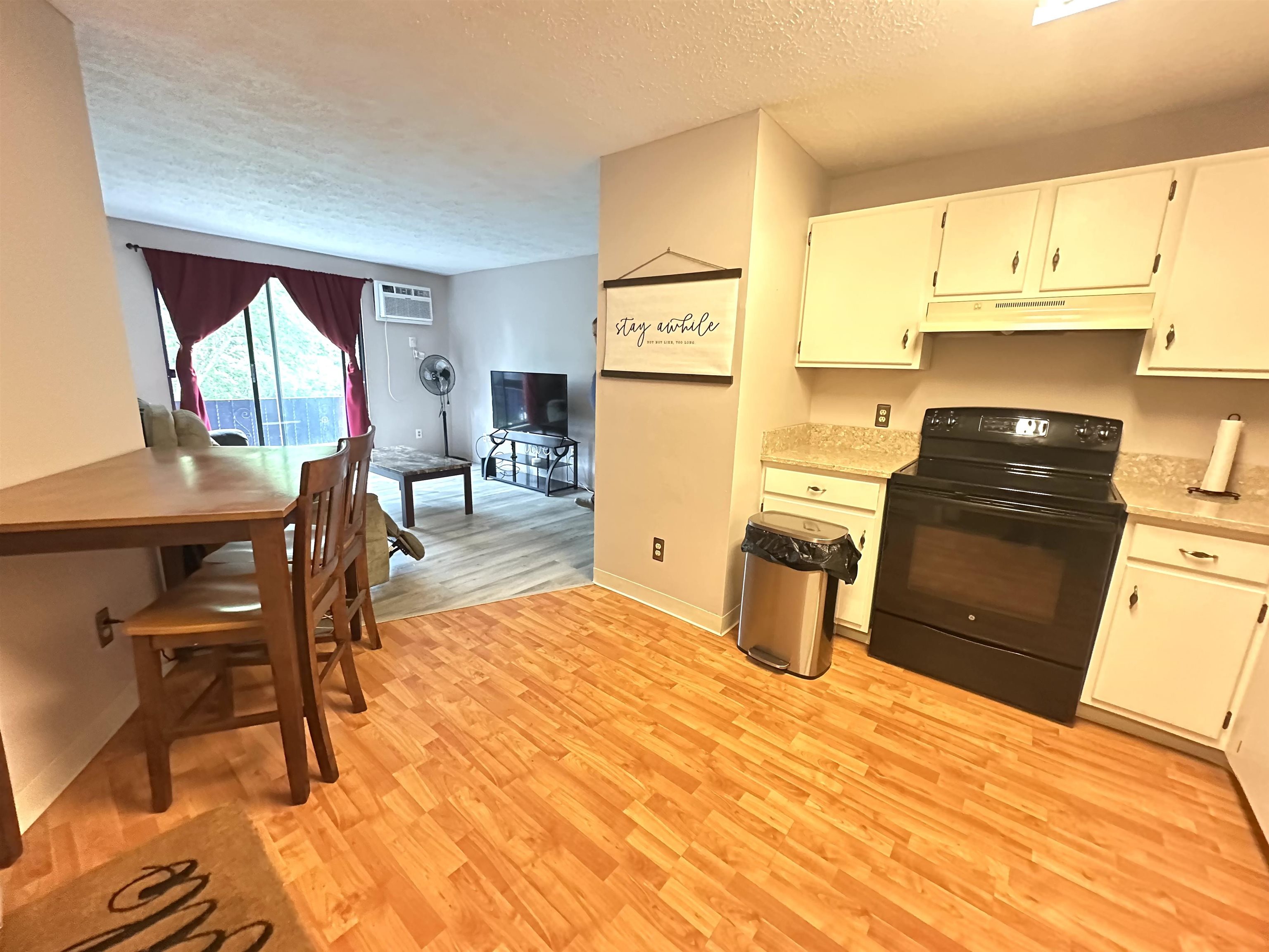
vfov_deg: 85.7
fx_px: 513
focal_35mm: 14
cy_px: 476
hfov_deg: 102.1
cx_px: 634
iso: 1000
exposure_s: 1/60
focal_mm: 2.22
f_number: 2.2
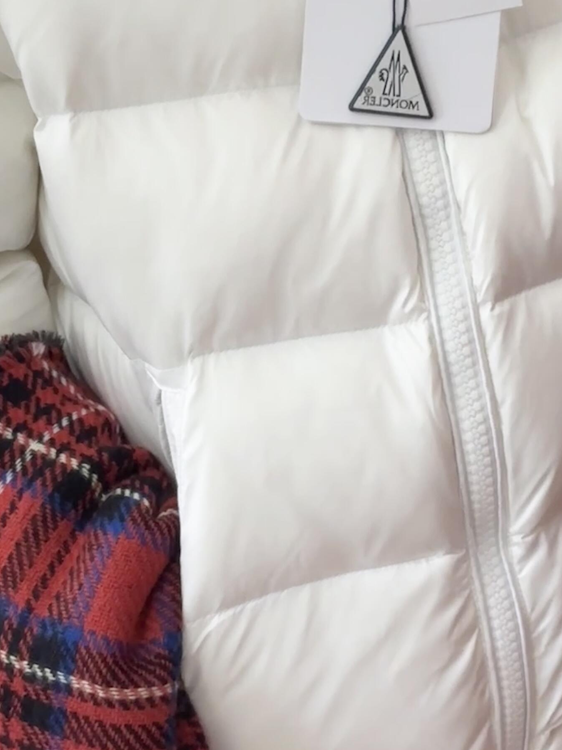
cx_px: 358
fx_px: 2338
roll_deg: -3.6
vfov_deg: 18.2
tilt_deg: -28.7
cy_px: 387
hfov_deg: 13.7
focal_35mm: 108
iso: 250
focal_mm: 6.86
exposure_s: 1/60
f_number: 1.78
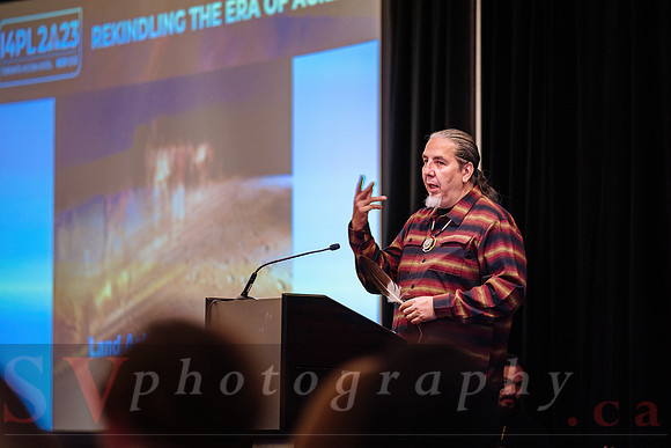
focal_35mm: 200
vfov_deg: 6.9
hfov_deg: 10.3
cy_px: 224
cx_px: 336
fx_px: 3728
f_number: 2.8
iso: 1600
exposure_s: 1/125
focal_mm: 200
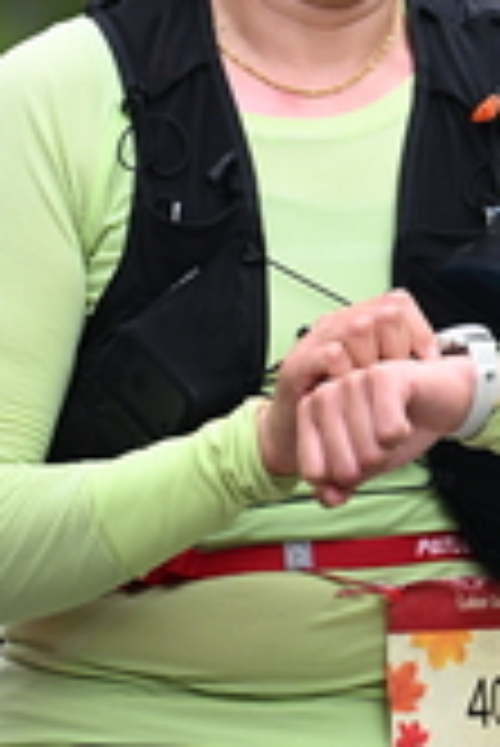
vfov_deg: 3.2
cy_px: 76
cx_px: 426
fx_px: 13450
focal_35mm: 647
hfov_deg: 2.1
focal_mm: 195
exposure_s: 1/2000
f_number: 2.8
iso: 640
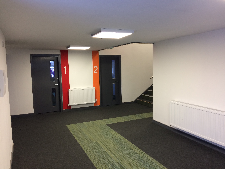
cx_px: 112
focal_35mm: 29
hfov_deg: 61.7
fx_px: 188
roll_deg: +3.0
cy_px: 84
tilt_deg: -6.8
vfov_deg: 48.2
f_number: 2.2
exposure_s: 1/33
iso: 125
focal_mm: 4.15
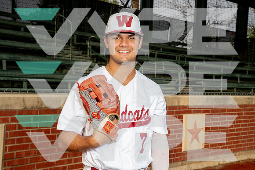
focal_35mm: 52
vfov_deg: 26.0
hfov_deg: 38.2
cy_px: 85
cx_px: 128
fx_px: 368
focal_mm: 52
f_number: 11
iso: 400
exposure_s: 1/250
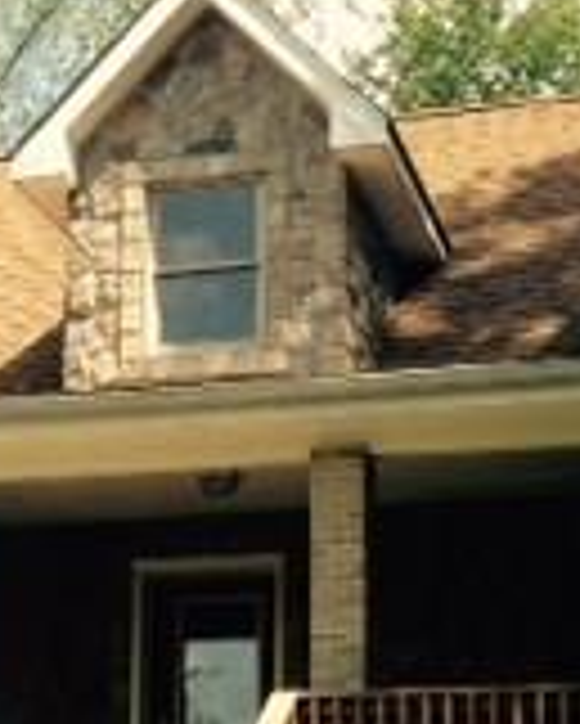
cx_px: 94
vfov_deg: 14.8
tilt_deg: +7.9
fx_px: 2744
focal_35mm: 128
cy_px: 728
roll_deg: -0.2
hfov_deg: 12.0
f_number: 2.4
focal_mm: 4.12
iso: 50
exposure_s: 1/583
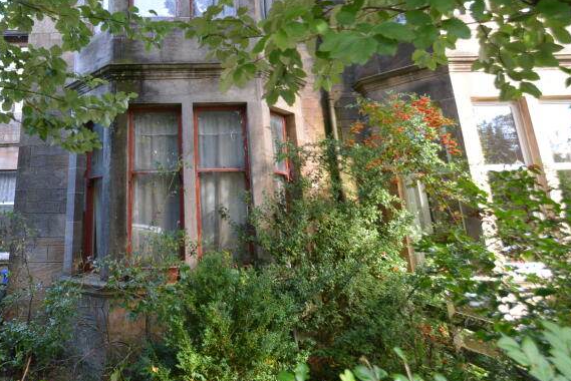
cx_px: 174
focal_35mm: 27
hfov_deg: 64.9
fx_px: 428
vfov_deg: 45.1
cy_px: 65
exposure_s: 1/100
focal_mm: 10
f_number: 5
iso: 400
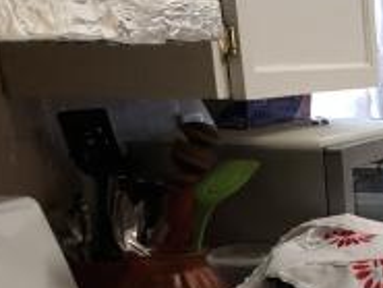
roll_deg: +0.4
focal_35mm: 97
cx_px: 648
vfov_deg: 14.6
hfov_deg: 17.2
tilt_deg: -16.5
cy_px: 381
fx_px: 1074
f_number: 1.8
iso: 40
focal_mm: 3.99
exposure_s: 1/15
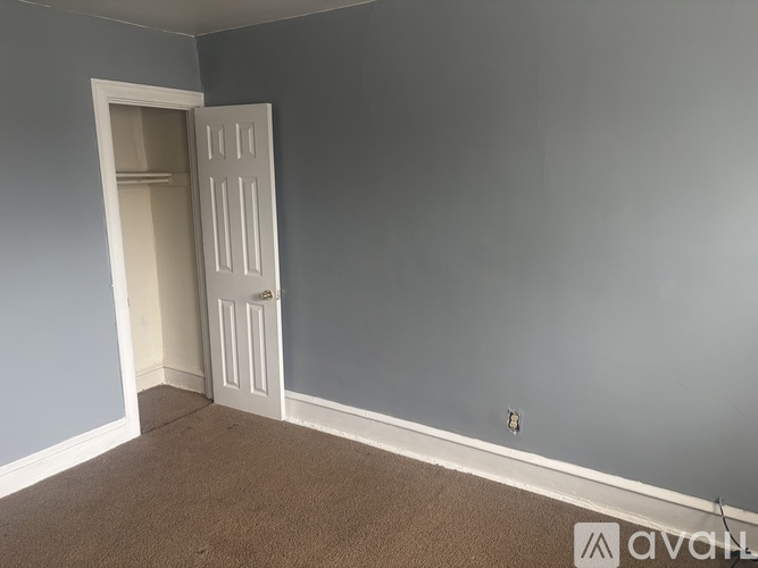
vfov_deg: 53.0
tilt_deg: -11.1
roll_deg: +1.6
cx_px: 379
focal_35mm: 26
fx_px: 569
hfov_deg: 67.3
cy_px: 284
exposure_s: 1/85
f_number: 1.6
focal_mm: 5.96
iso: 125
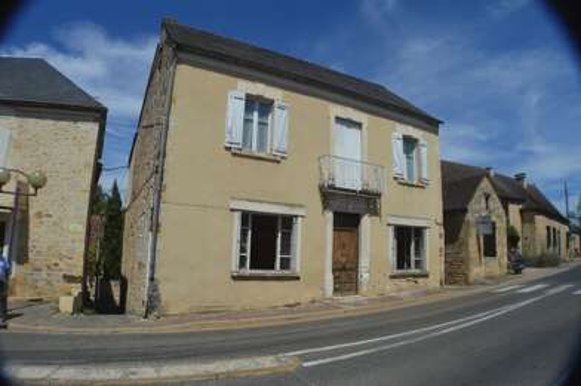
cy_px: 193
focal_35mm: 27
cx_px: 290
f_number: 10
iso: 100
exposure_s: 1/400
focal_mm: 18
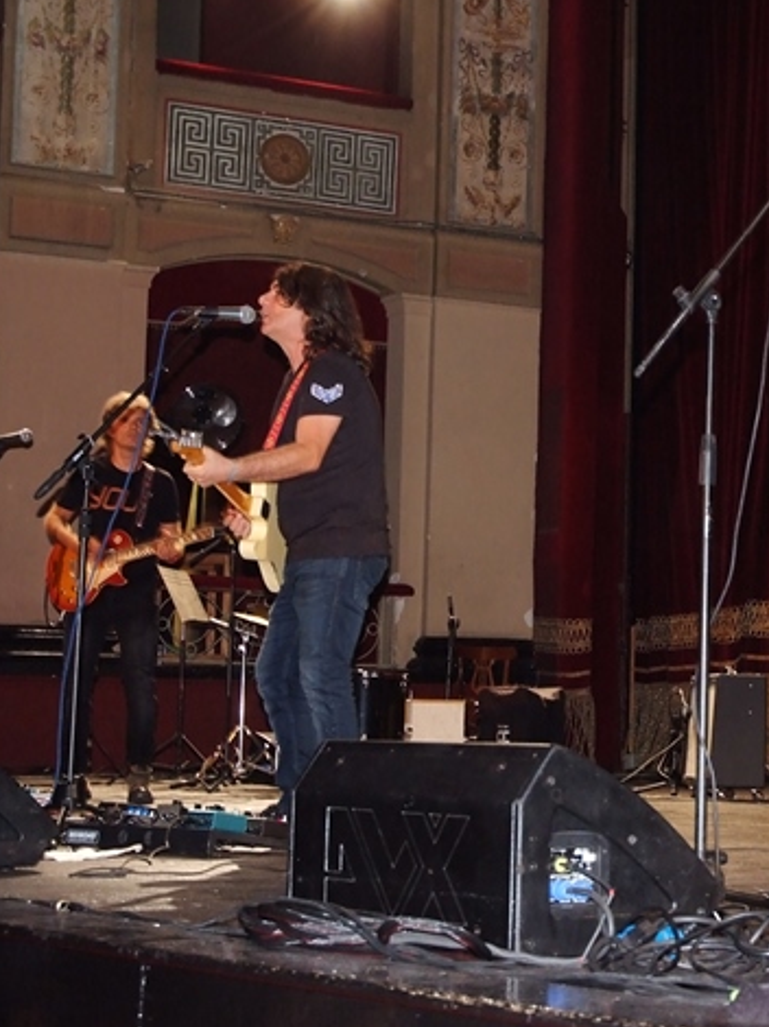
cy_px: 469
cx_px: 723
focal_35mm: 77
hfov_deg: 18.7
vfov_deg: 25.3
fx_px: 2283
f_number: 4.5
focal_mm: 31
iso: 1250
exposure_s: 1/25
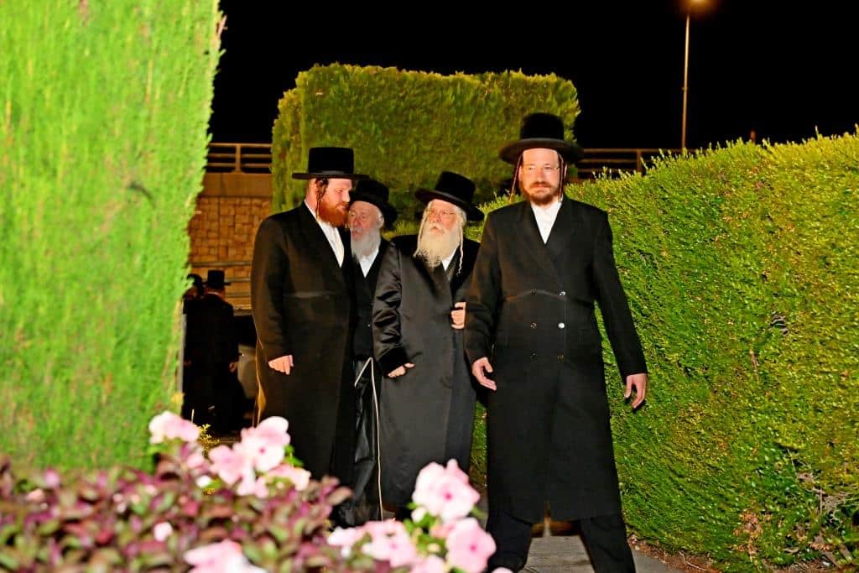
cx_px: 430
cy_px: 286
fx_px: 1217
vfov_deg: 26.5
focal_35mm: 51
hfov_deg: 38.9
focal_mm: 51
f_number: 4
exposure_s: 1/125
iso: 1000
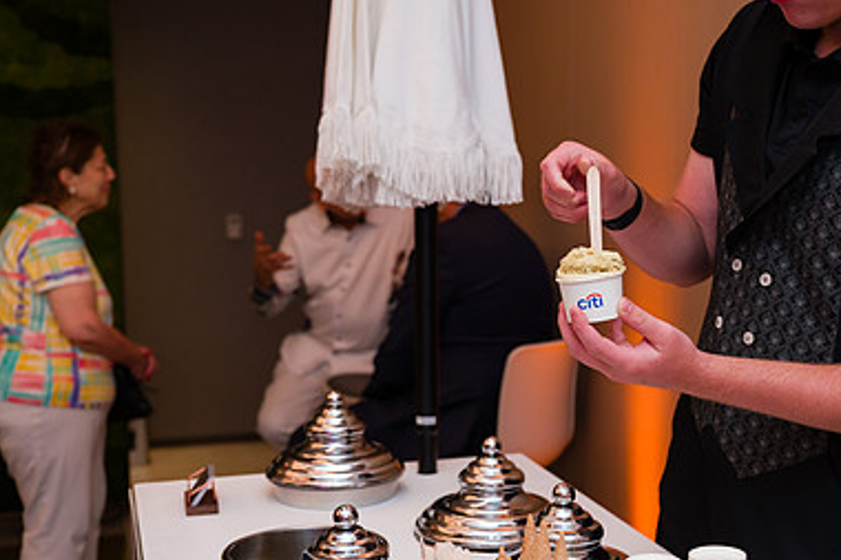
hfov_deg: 37.7
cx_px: 582
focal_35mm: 52
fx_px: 1214
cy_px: 317
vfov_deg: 25.9
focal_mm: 34
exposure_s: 1/200
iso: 800
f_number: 3.2
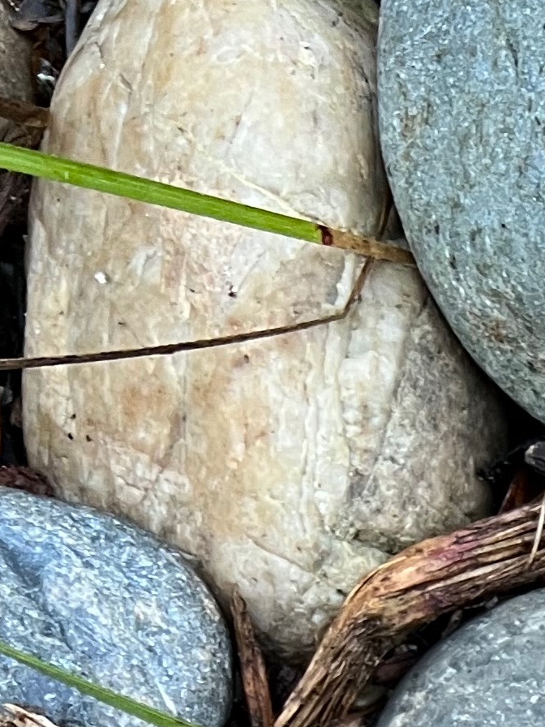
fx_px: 2456
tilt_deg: -82.8
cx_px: 1191
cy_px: 1392
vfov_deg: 14.4
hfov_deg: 11.1
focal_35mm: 117
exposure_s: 1/60
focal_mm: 5.7
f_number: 1.5
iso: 100
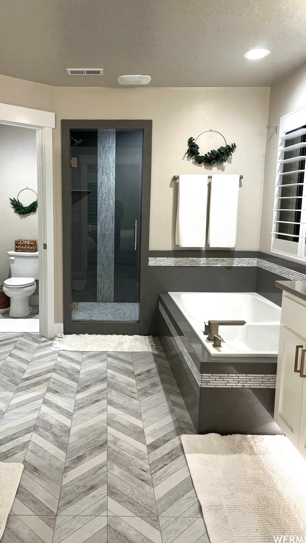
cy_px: 266
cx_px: 107
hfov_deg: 39.8
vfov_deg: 66.1
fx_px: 418
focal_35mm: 29
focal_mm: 5.7
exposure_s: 1/60
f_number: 1.5
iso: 80
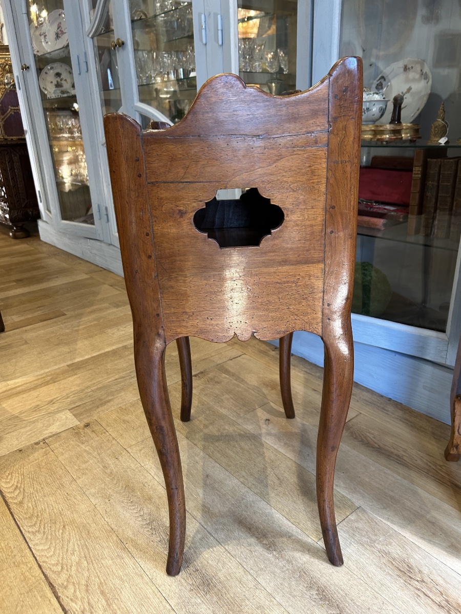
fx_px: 462
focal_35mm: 26
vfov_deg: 67.3
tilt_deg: -22.4
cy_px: 307
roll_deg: +1.1
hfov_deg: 53.1
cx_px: 230
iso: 125
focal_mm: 5.7
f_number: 1.5
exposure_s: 1/50
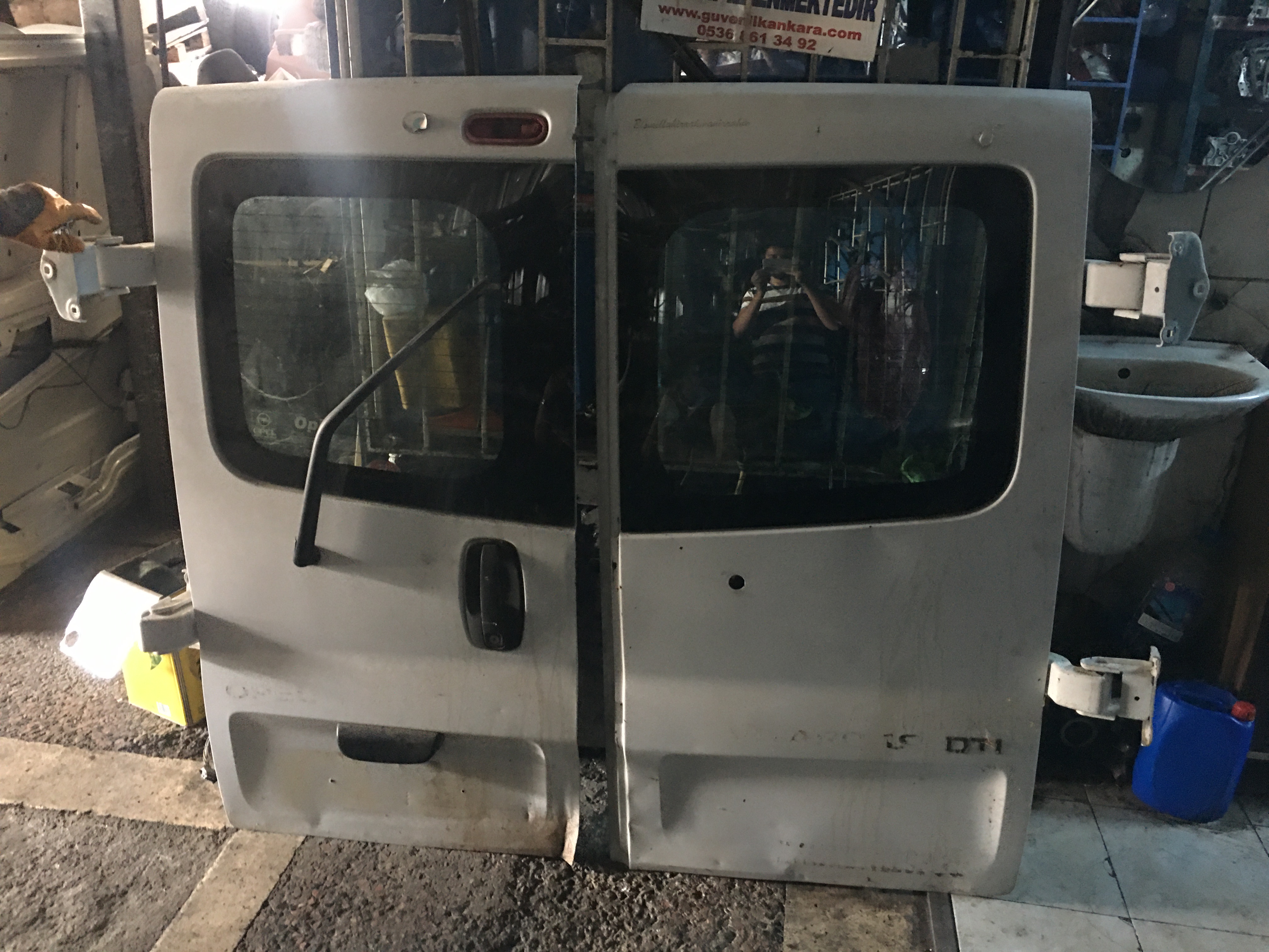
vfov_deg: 48.2
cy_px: 476
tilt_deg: -21.4
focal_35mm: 29
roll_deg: -2.7
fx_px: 1063
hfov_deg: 61.7
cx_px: 634
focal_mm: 4.15
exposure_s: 1/4
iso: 100
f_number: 2.2
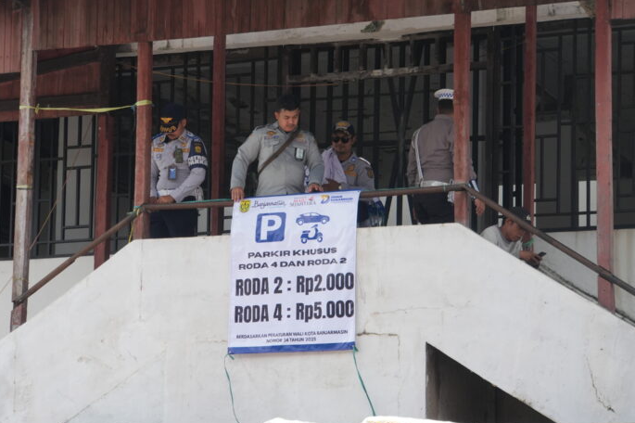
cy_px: 199
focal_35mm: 129
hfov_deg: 15.9
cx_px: 294
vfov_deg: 10.6
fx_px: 2274
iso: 800
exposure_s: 1/1250
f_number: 6.3
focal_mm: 77
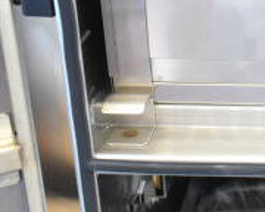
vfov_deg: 17.7
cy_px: 39
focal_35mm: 86
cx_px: 337
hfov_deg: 20.5
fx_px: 674
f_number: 3.5
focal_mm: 18
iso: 1600
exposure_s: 1/30
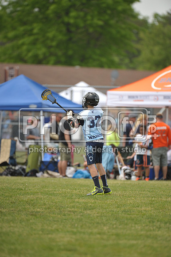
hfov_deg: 3.6
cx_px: 86
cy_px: 128
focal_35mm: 380
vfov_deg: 5.4
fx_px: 2711
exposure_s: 1/2500
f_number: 4
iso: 800
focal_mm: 380
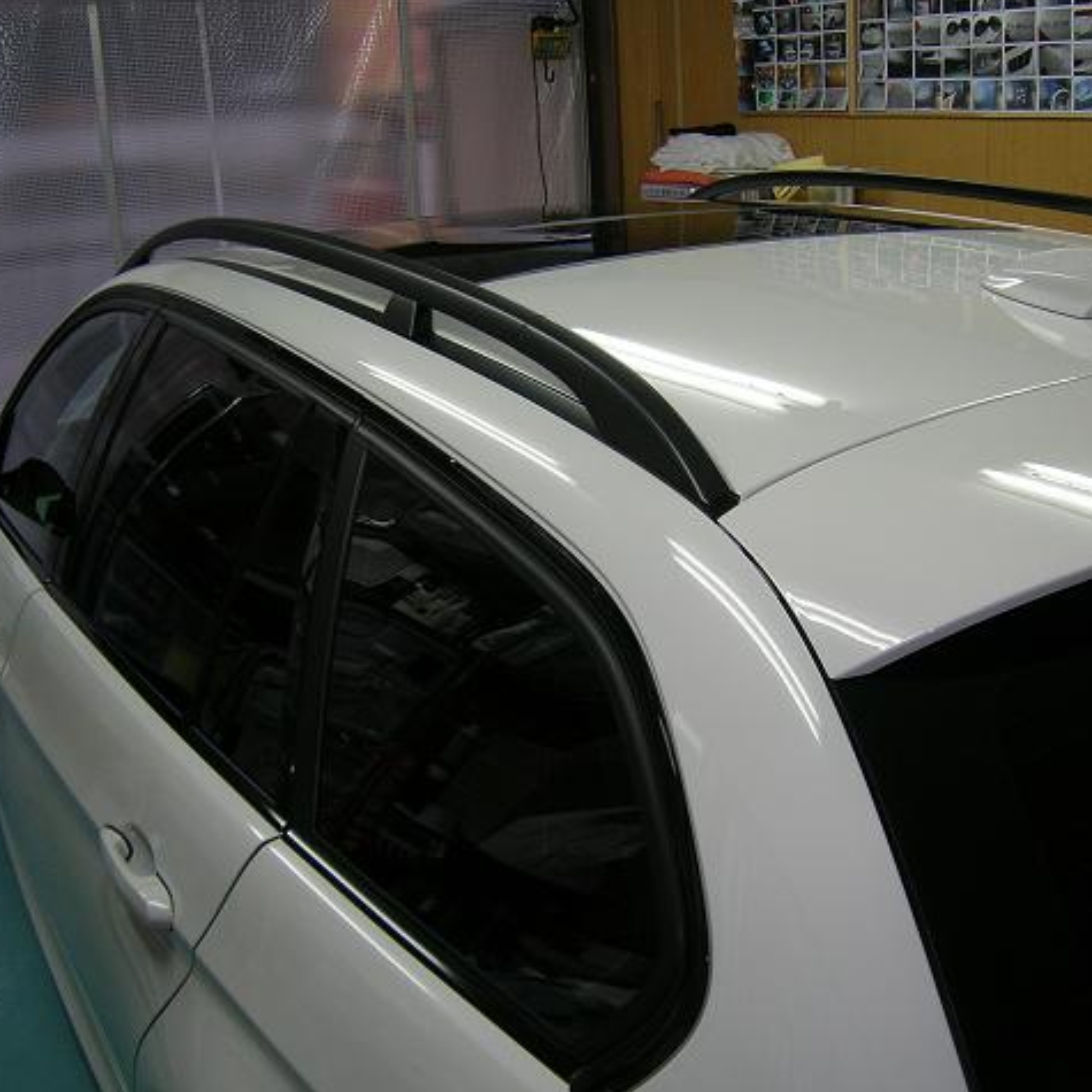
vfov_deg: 40.9
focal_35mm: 41
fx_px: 1463
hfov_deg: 40.9
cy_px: 552
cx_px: 600
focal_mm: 5.7
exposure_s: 1/30
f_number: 2.9
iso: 50
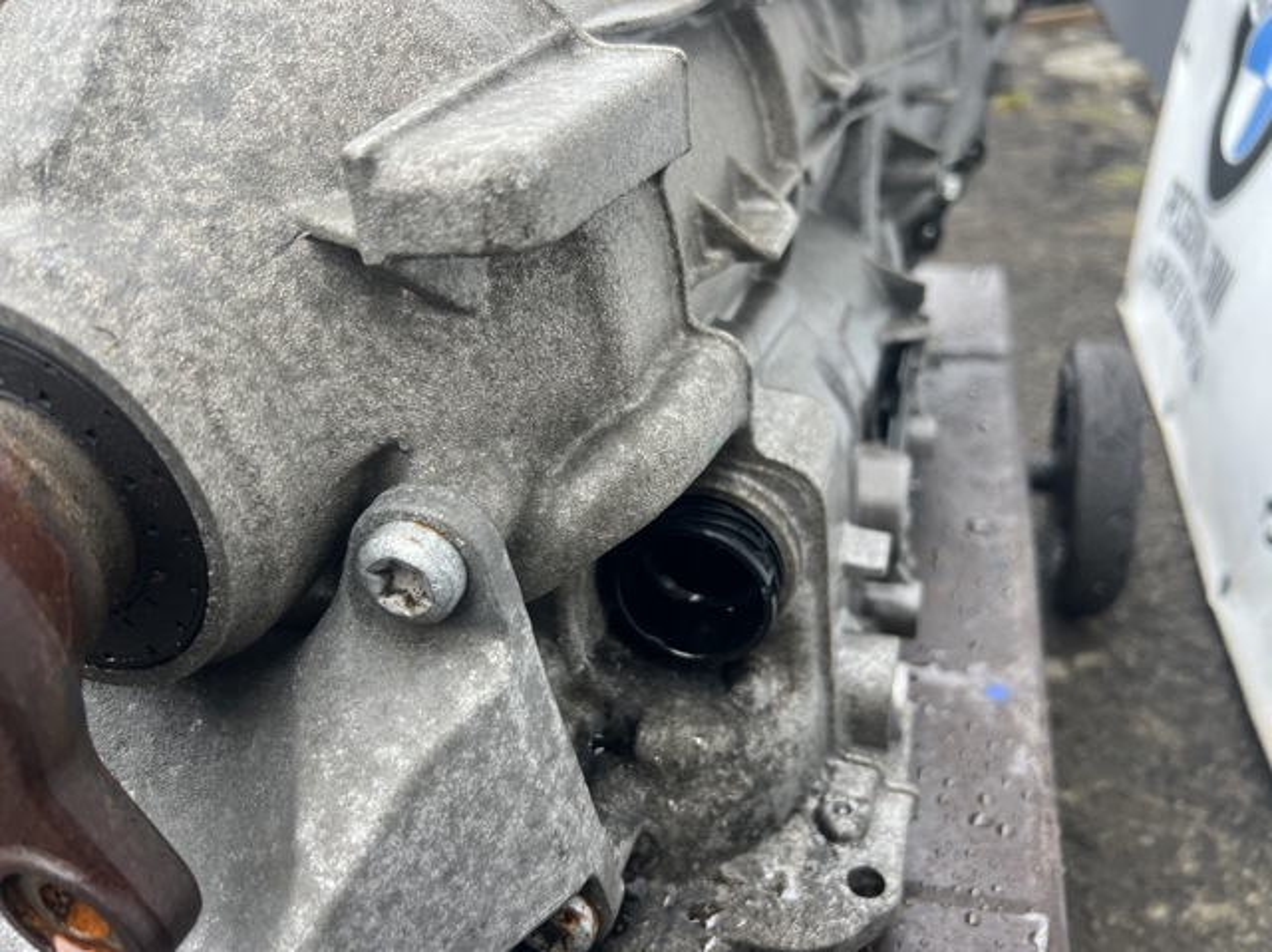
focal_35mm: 26
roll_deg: +2.0
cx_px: 636
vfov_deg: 53.0
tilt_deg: -31.1
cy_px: 476
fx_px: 955
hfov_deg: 67.3
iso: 80
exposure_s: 1/121
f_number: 1.5
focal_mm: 5.7
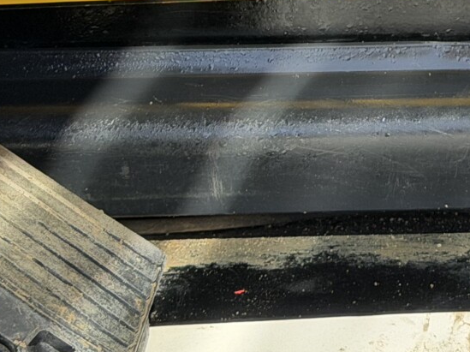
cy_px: -218
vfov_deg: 8.2
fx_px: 2375
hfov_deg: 10.9
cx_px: 721
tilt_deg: -20.7
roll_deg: +0.8
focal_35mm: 175
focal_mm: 6.76
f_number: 1.78
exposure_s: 1/527
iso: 100
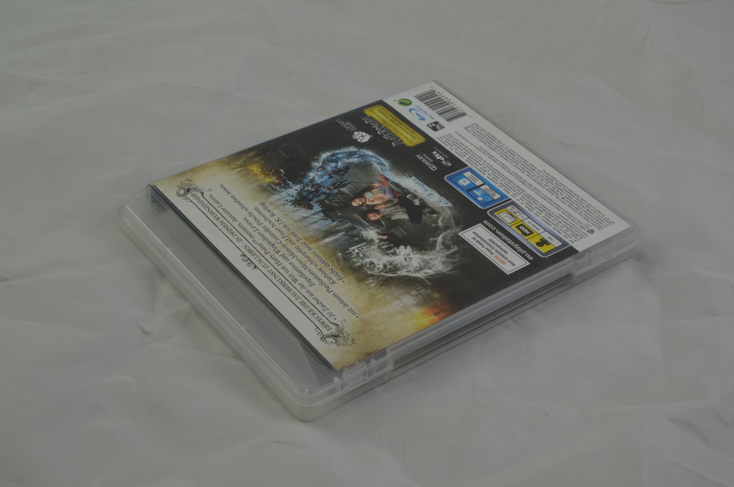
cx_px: 367
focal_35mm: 60
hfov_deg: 33.5
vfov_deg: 22.5
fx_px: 1221
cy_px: 244
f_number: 20
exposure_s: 1/4
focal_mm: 40
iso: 100
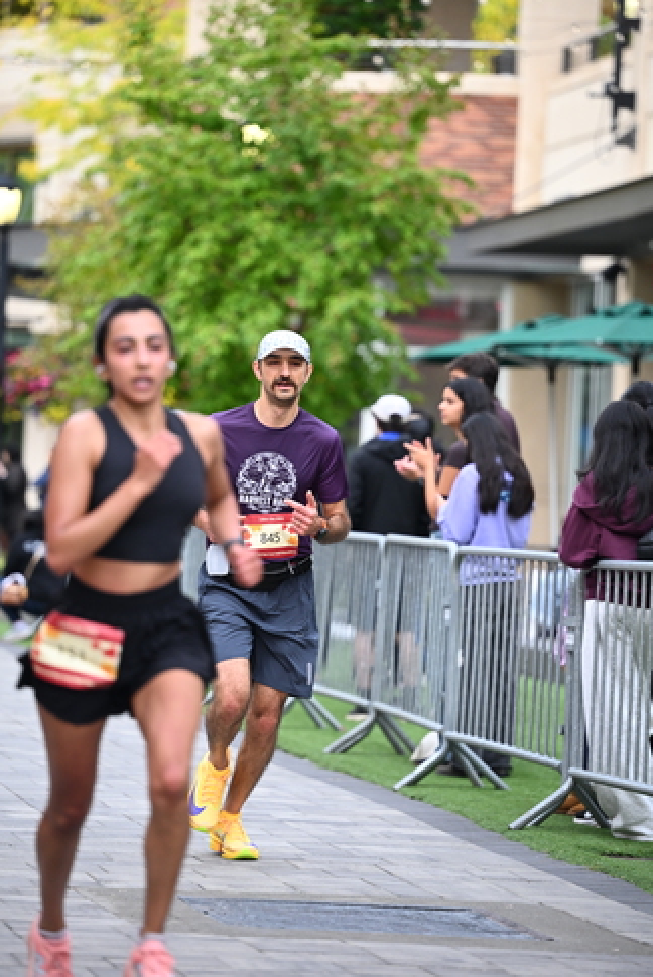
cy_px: 429
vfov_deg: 12.1
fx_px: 4618
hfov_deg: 8.1
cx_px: 293
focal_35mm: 170
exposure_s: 1/1600
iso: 1000
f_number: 2.8
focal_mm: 150
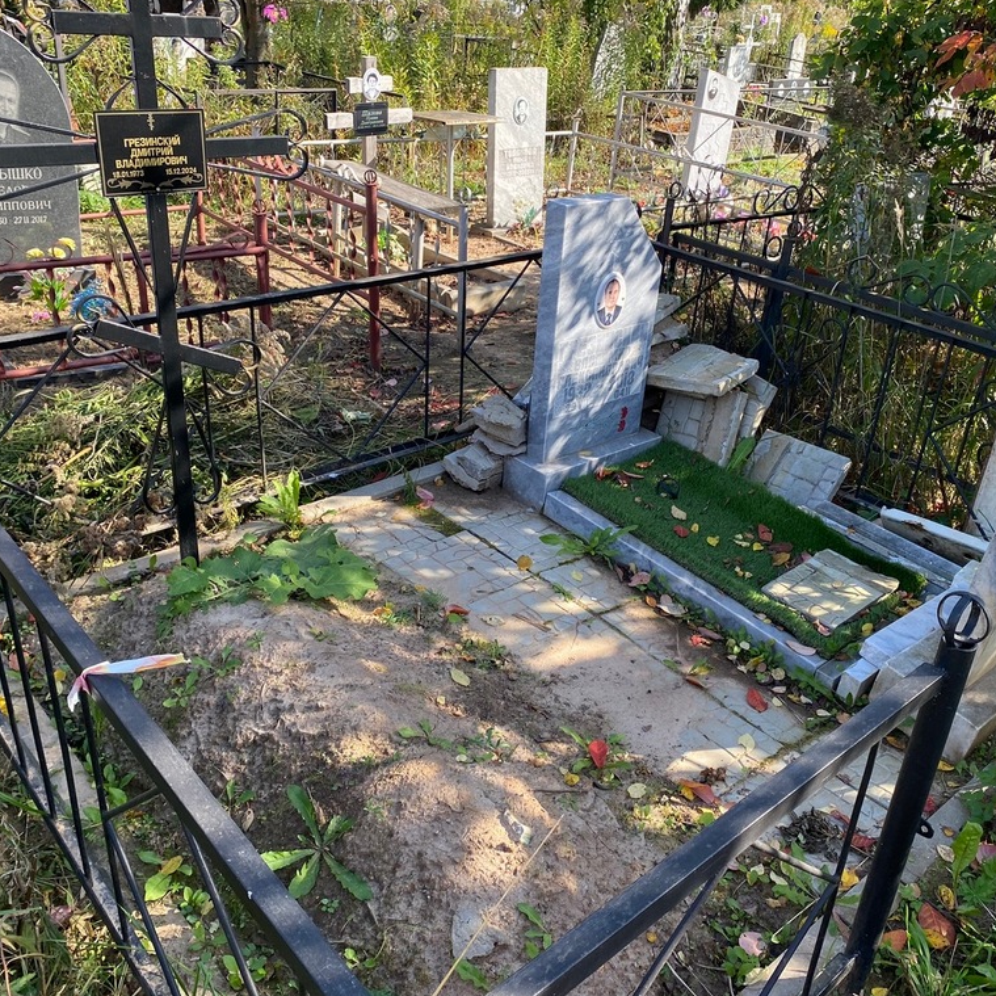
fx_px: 1009
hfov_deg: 52.5
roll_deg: -7.6
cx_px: 541
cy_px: 496
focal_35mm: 31
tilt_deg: -25.5
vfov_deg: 52.5
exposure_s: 1/415
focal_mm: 4.25
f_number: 1.8
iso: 32
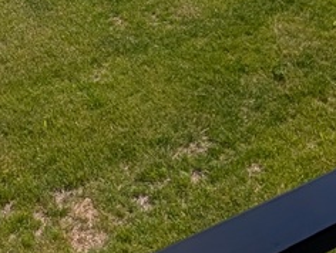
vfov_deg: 16.3
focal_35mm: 73
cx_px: -30
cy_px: -227
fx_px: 710
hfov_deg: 24.9
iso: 68
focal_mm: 2.02
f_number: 1.7
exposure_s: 1/8333
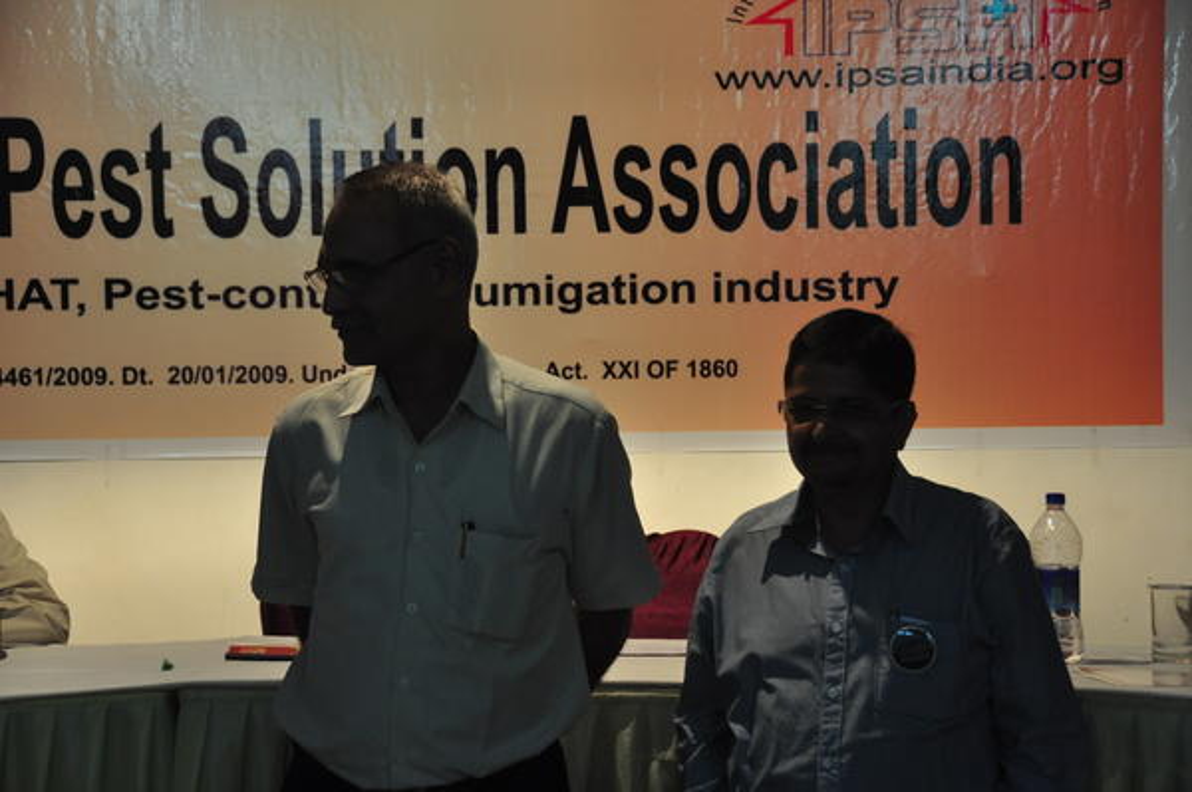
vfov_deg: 17.5
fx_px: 2580
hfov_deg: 26.0
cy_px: 396
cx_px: 596
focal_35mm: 78
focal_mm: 52
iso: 800
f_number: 5
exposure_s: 1/125
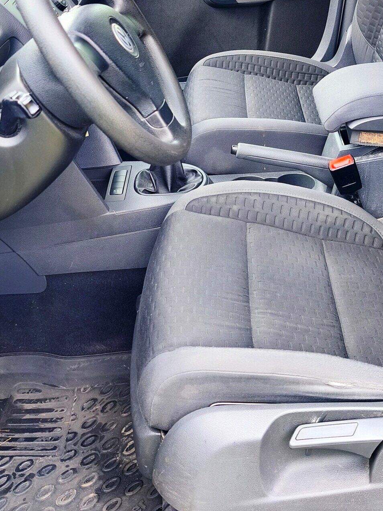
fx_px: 693
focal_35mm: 47
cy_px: 140
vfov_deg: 39.5
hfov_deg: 30.7
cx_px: 250
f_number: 1.65
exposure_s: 1/99.9
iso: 80
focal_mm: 6.18
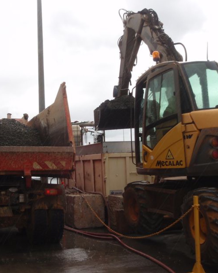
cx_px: 72
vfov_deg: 39.6
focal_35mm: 47
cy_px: 136
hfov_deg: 31.8
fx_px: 379
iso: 64
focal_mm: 6.53
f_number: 6.3
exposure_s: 1/125
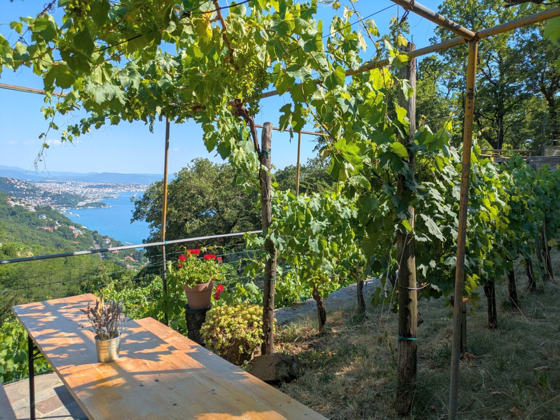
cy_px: 210
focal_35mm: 25
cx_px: 280
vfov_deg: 54.9
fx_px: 405
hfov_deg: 69.4
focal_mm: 5.43
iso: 46
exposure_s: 1/1733
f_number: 1.89
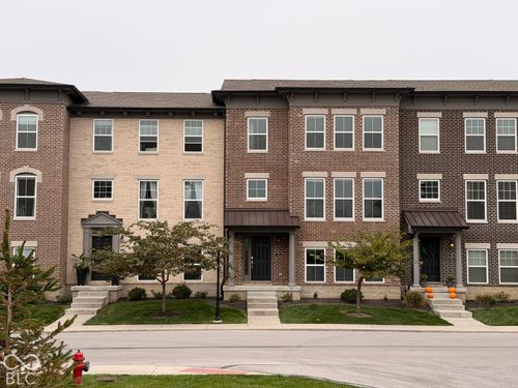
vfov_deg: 30.3
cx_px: 259
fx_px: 718
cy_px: 194
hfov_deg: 39.7
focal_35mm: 48
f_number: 1.78
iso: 64
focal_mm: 6.76
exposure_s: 1/1377
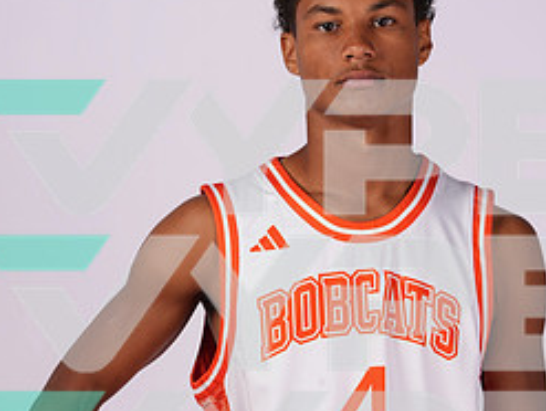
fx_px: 4612
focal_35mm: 292
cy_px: 305
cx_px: 303
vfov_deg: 5.1
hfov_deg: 6.8
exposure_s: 1/250
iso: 160
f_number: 8
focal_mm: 167
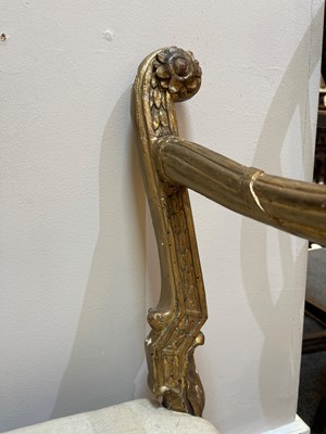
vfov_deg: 69.4
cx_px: 163
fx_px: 314
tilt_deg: -11.7
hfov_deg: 54.9
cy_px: 217
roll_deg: +2.0
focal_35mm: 25
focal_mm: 5.1
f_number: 1.6
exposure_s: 1/100
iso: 125
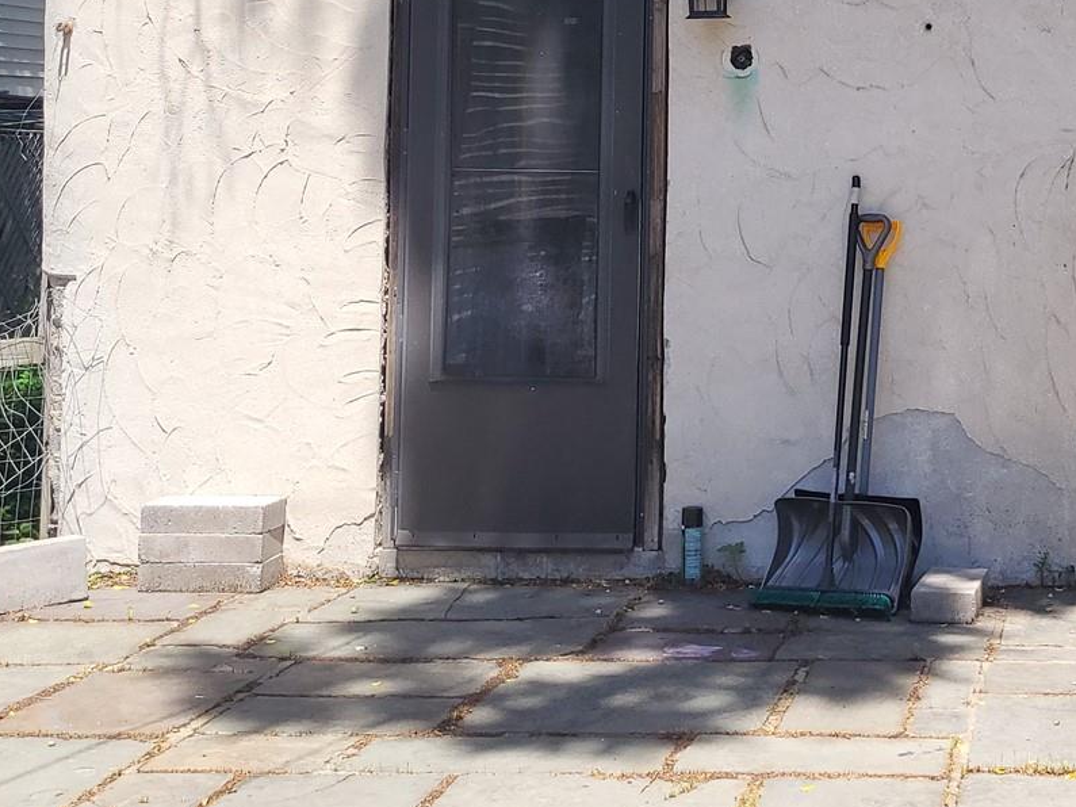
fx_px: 2082
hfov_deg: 27.2
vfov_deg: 21.4
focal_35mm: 67
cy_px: 69
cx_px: 1091
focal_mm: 5.4
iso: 40
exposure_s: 1/1061
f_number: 1.8
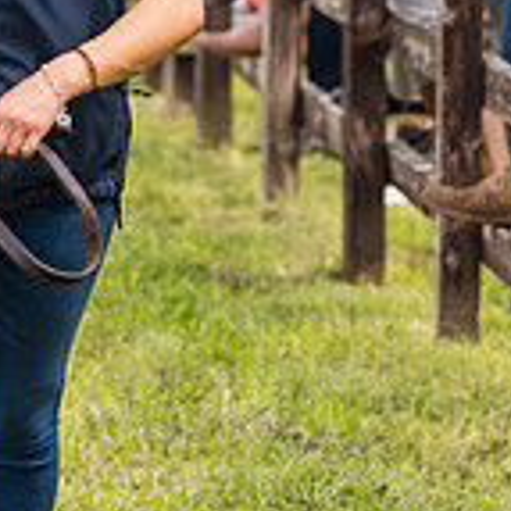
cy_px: 154
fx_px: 10355
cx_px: 44
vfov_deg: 2.8
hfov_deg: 2.8
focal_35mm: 620
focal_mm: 135
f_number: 4.5
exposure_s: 1/250
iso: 50
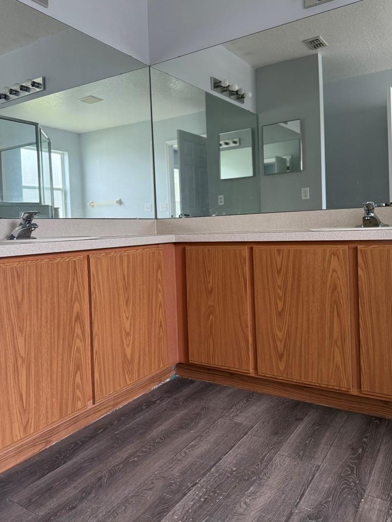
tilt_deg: -0.2
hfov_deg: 51.3
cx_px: 192
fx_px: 408
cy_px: 234
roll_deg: +1.5
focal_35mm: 27
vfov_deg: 65.2
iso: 200
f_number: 1.78
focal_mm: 6.76
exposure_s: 1/136
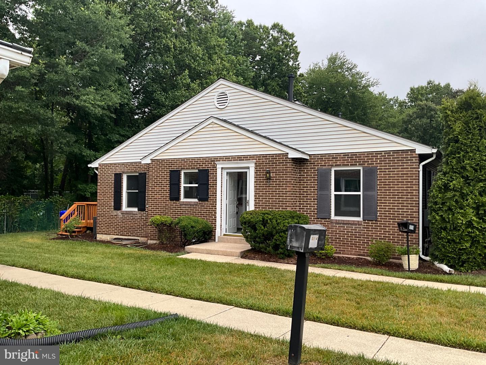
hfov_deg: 61.7
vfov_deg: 48.2
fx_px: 407
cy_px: 182
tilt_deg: +2.0
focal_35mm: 29
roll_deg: +0.7
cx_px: 243
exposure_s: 1/122
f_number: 1.8
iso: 32
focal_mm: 3
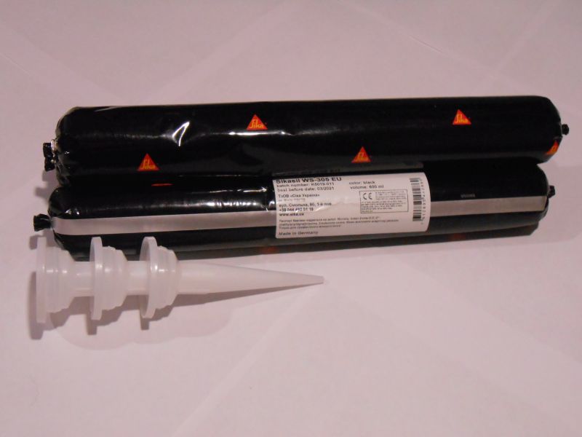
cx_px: 291
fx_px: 740
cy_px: 218
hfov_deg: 42.9
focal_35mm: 44
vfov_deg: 32.9
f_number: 4.5
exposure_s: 1/50
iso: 800
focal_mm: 7.8
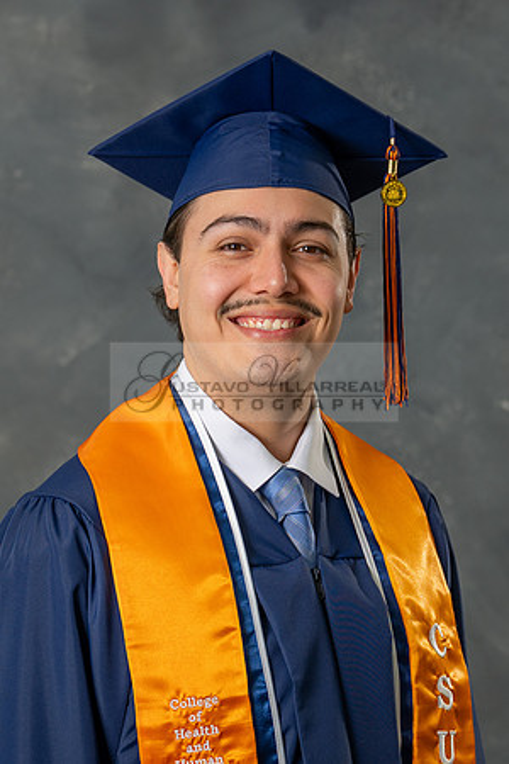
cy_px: 499
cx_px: 335
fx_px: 2995
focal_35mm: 141
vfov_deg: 14.5
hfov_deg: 9.7
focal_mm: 64
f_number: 3.5
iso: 200
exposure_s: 1/200
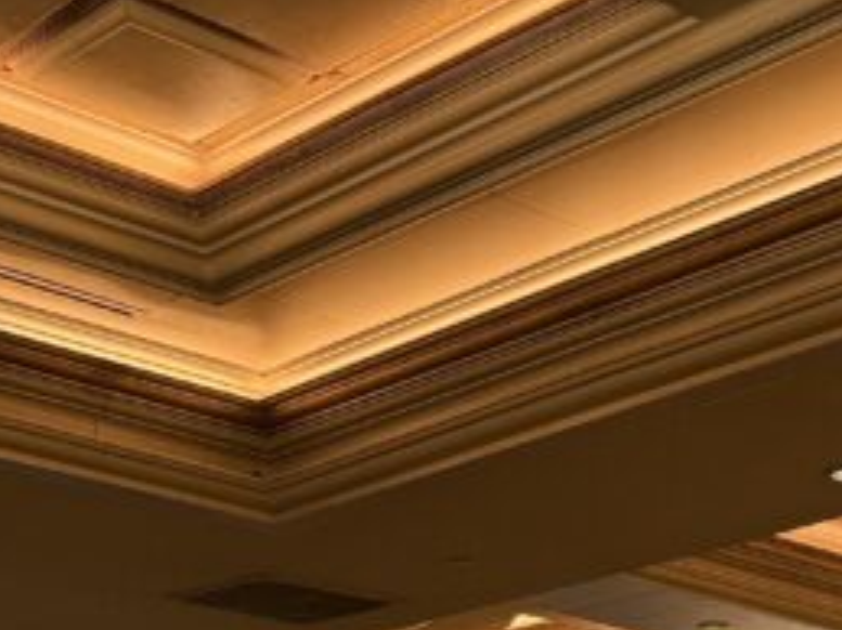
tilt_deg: -1.7
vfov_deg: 13.5
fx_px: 2310
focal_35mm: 95
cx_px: 796
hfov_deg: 20.2
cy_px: 1237
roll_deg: +0.4
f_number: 1.78
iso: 250
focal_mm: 6.76
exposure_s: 1/60
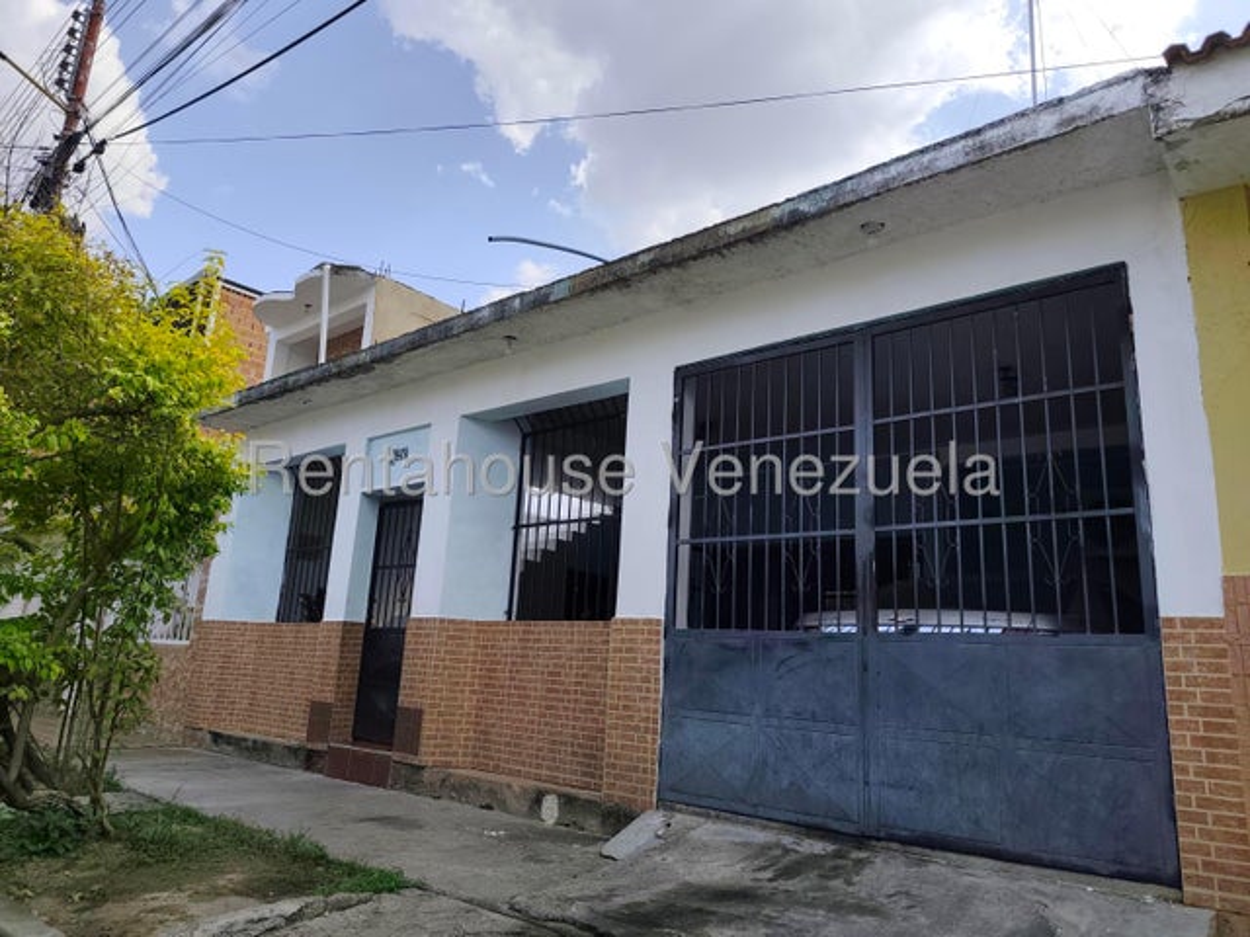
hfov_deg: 73.9
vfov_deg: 58.9
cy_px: 468
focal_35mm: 23
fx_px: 831
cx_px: 625
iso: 50
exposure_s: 1/1190
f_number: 1.65
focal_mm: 6.19
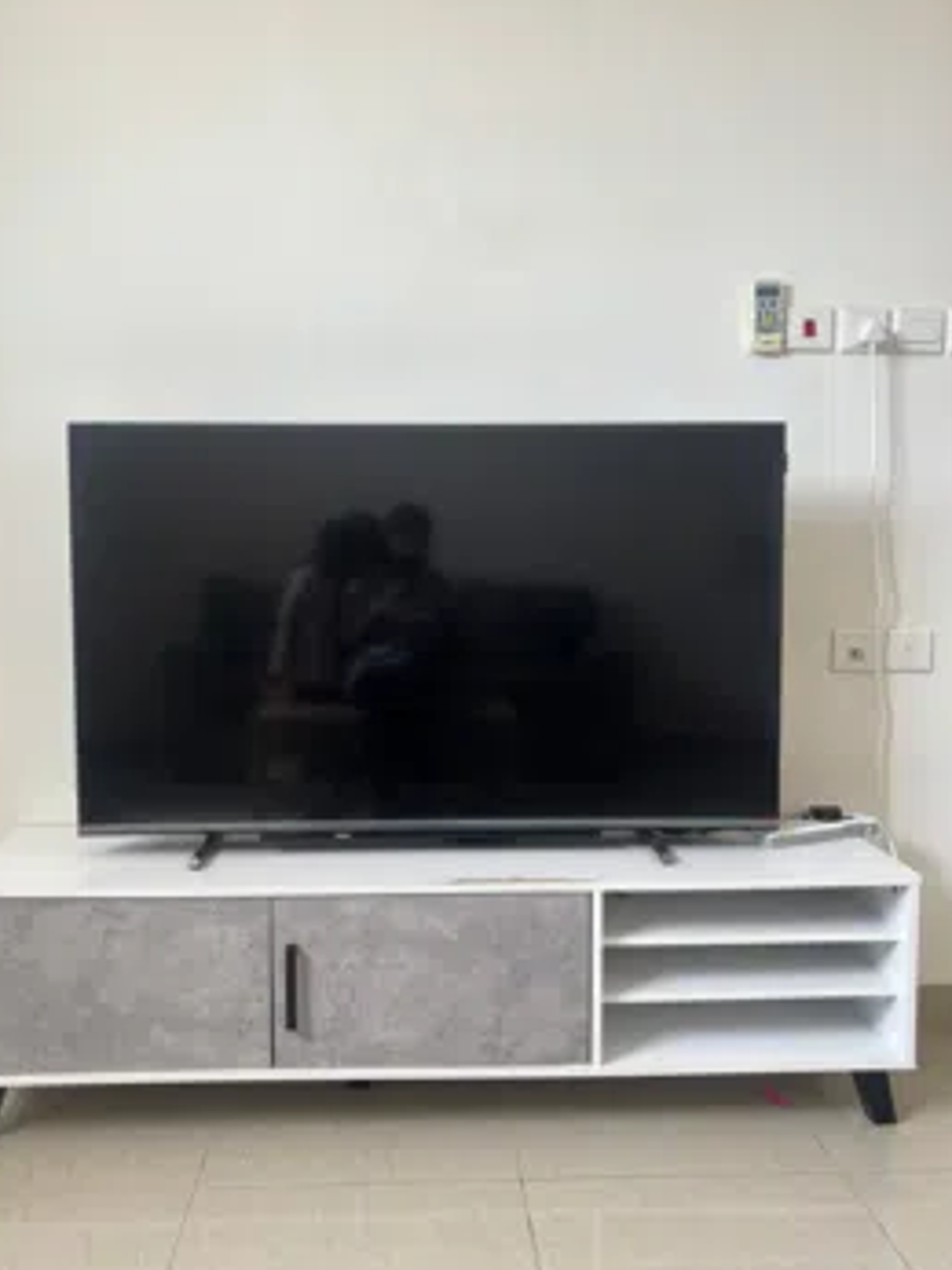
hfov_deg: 46.7
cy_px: 637
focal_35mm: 30
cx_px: 436
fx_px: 1101
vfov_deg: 60.0
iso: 160
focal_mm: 5.96
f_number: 1.6
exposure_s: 1/60
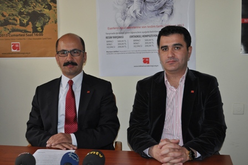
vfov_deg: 28.0
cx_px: 124
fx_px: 330
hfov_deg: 41.1
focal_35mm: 48
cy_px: 82
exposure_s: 1/60
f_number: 4.8
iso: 800
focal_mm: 32
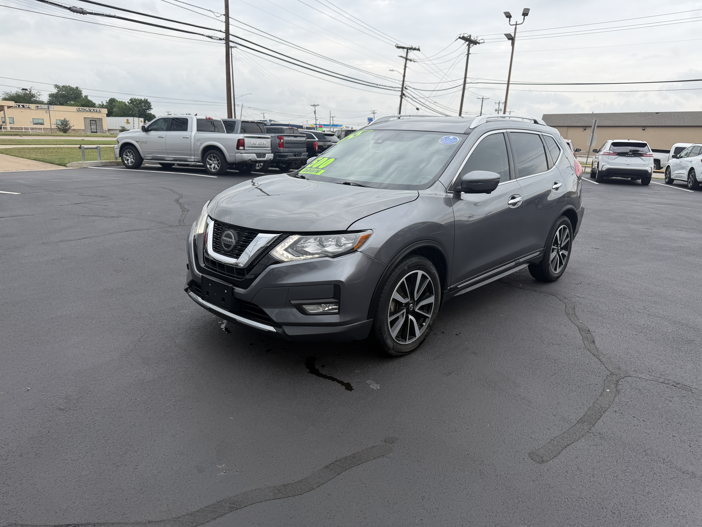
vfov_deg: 56.8
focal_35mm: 24
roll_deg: -2.2
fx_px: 487
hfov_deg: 71.6
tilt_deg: -12.5
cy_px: 264
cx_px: 351
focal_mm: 6.76
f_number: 1.78
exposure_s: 1/1361
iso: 80
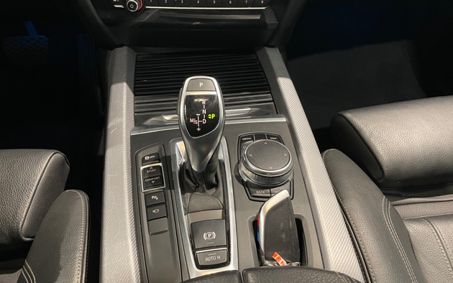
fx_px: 346
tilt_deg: -52.9
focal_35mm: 28
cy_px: 146
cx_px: 228
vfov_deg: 44.6
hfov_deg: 66.5
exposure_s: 1/34
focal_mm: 4.2
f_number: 1.6
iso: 500
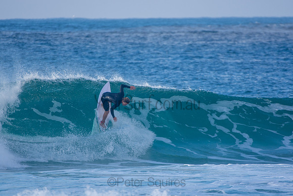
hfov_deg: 2.6
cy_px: 98
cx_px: 146
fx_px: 6408
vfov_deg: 1.7
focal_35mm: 787
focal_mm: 500
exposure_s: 1/640
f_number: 5.6
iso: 250
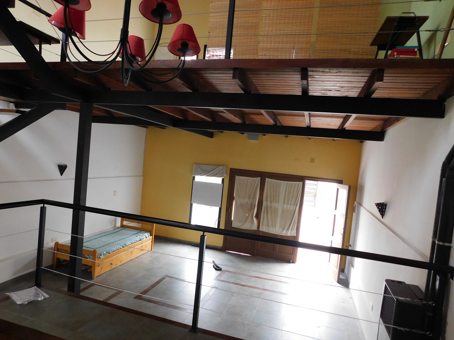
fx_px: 302
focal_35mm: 23
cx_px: 227
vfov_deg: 58.9
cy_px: 170
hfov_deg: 73.9
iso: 400
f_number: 3
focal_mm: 4
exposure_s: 1/30
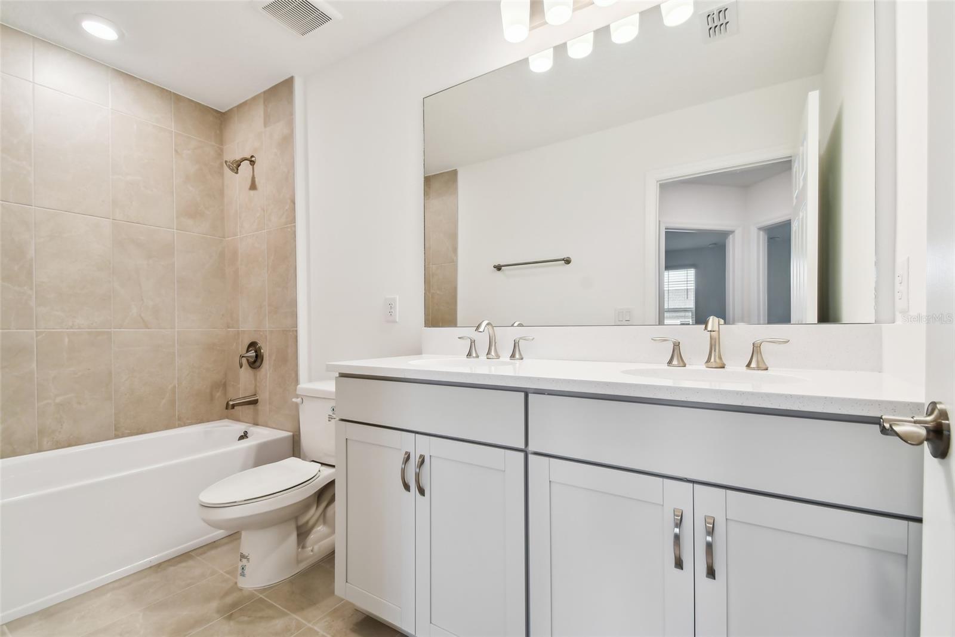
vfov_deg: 77.3
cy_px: 318
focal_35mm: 15
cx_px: 478
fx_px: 398
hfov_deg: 100.4
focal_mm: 10
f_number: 7.1
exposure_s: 1/8
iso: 100
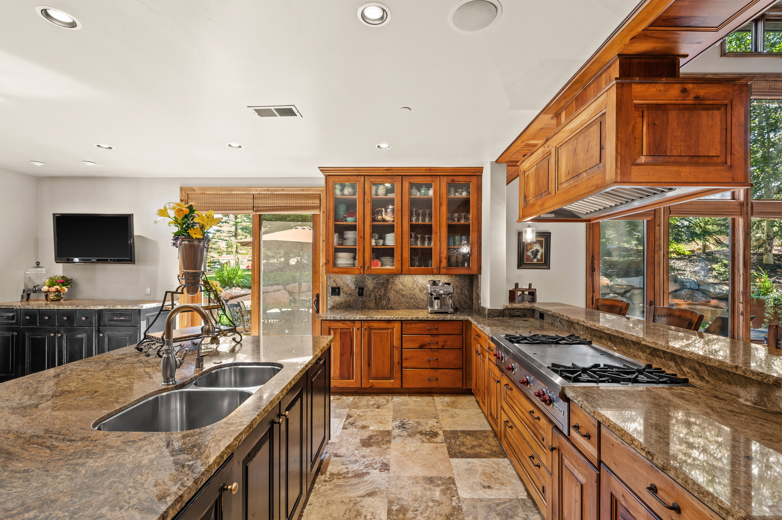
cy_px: 260
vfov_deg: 75.4
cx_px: 391
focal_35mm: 16
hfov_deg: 98.6
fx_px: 336
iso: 400
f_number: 7.1
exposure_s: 1/3
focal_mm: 15.5
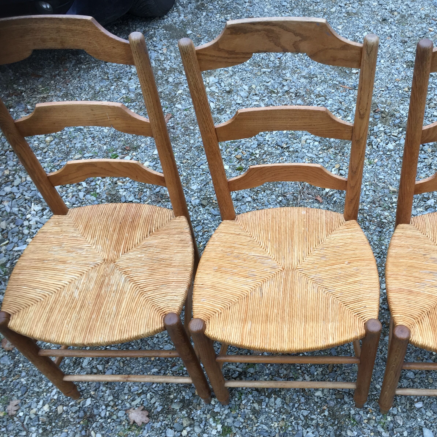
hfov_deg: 46.4
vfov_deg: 47.2
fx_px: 500
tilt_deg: -47.5
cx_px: 296
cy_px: 219
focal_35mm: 35
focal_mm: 4.15
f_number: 2.2
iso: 40
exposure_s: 1/100
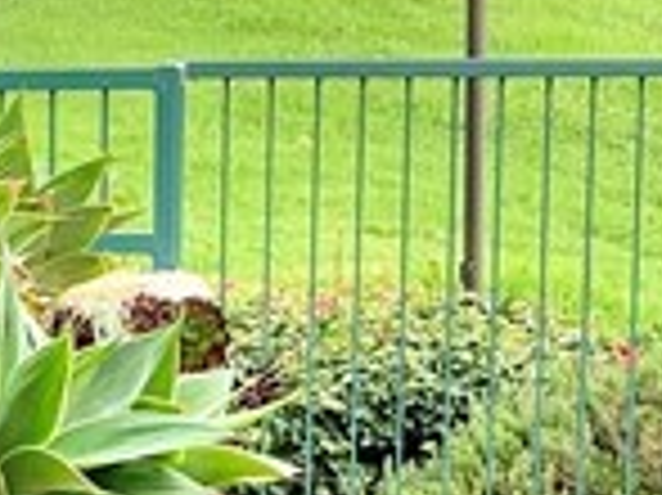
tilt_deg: -7.0
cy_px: 495
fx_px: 3459
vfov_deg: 8.2
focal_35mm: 181
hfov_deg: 10.4
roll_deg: -0.3
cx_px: -423
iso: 25
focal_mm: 4.25
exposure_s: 1/231
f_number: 1.8
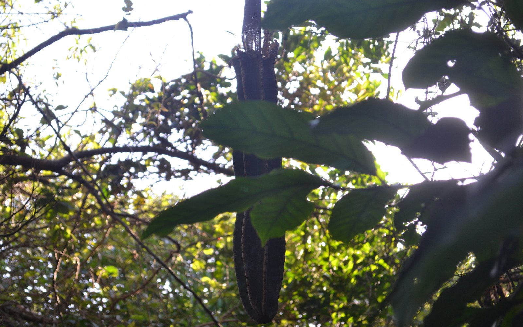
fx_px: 1205
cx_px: 262
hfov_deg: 24.5
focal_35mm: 85
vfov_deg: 15.5
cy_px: 168
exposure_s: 1/50
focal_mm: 55
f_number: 5.6
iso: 400
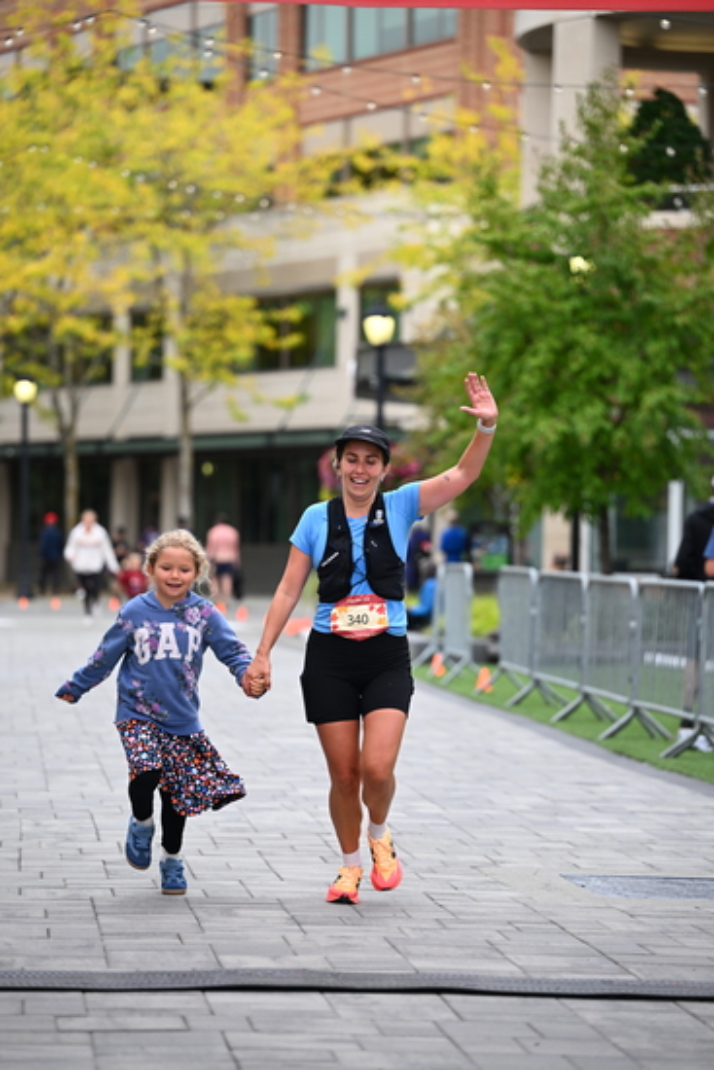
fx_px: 3716
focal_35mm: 125
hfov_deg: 11.0
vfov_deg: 16.4
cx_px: 357
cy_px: 535
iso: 640
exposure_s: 1/2000
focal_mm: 125
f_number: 2.8
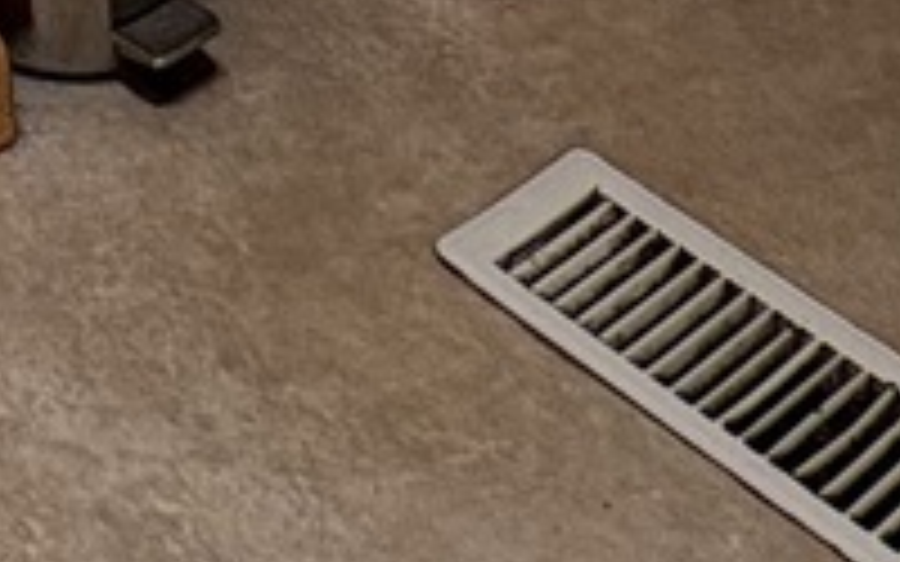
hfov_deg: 16.6
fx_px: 2624
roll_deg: +0.5
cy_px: -1731
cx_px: -652
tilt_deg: -0.2
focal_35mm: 107
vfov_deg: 7.7
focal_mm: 2.22
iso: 50
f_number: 2.2
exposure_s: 1/99
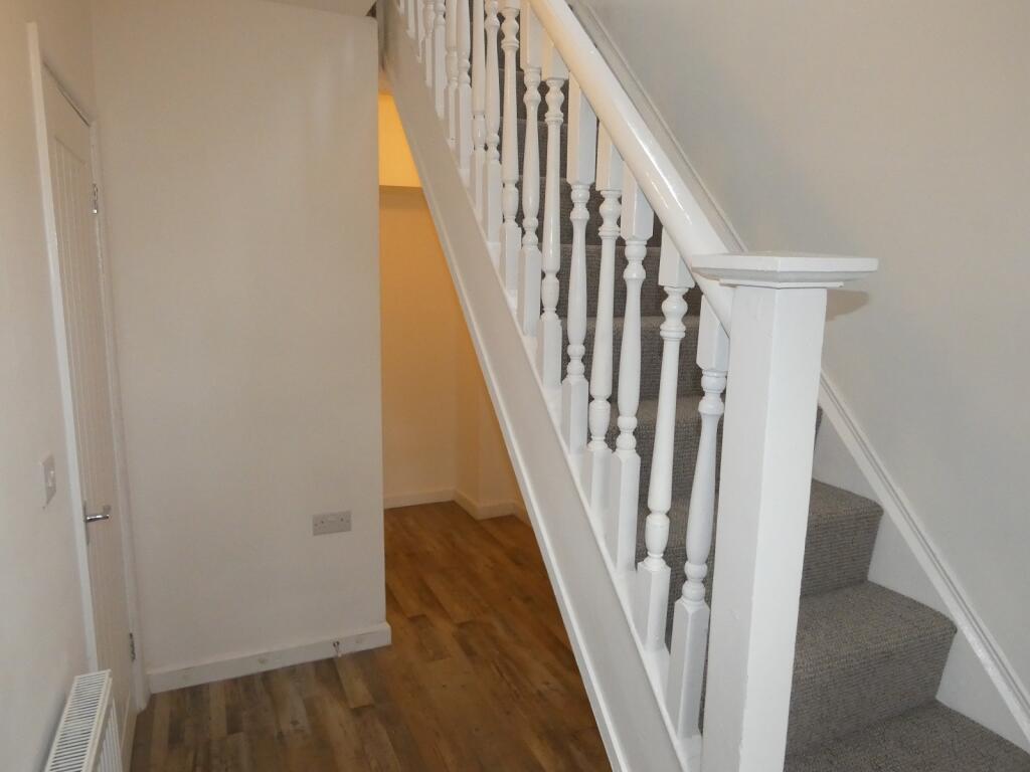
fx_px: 684
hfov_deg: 73.9
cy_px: 386
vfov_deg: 58.9
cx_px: 515
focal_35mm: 23
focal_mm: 4.1
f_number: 3
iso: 640
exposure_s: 1/60
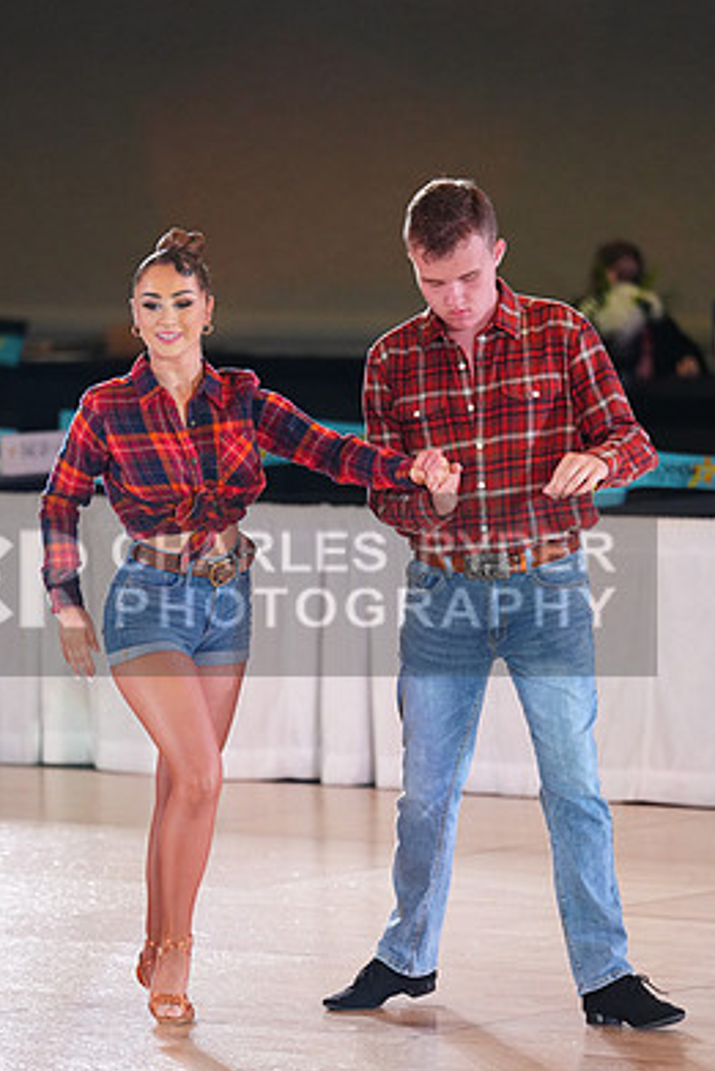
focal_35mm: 270
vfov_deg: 7.6
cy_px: 586
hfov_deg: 5.1
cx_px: 281
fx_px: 8036
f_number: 2.8
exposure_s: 1/500
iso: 2500
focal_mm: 182
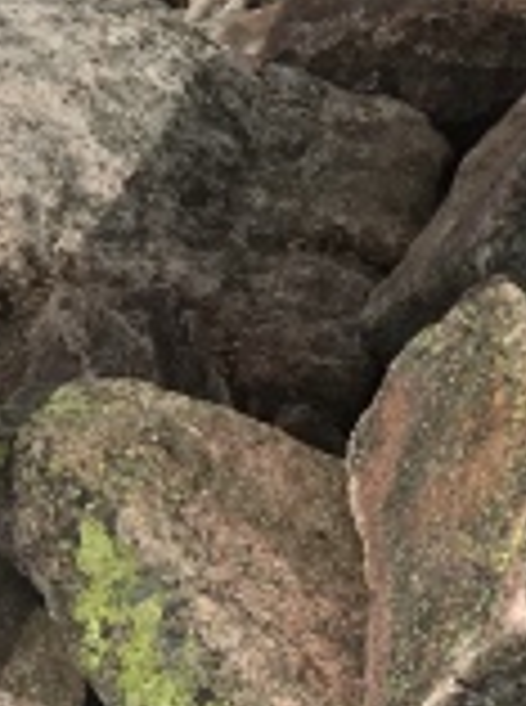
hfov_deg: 9.2
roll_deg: +0.6
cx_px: 719
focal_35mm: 158
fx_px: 3214
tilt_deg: -9.2
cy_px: -1019
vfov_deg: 10.6
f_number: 2.2
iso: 25
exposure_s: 1/2653
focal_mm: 4.15
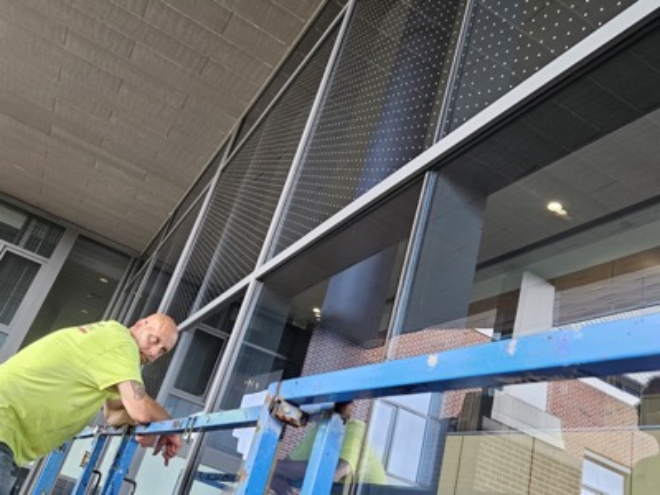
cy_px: 248
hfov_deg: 73.9
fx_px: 439
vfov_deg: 58.9
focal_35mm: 23
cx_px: 330
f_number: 1.8
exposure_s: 1/359
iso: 200
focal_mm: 5.4
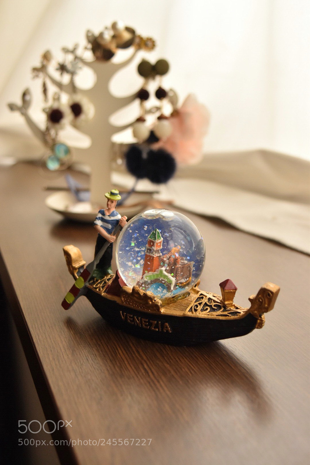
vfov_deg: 43.6
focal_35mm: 45
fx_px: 581
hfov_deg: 29.9
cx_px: 155
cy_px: 232
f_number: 5.6
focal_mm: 30
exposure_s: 1/50
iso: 800
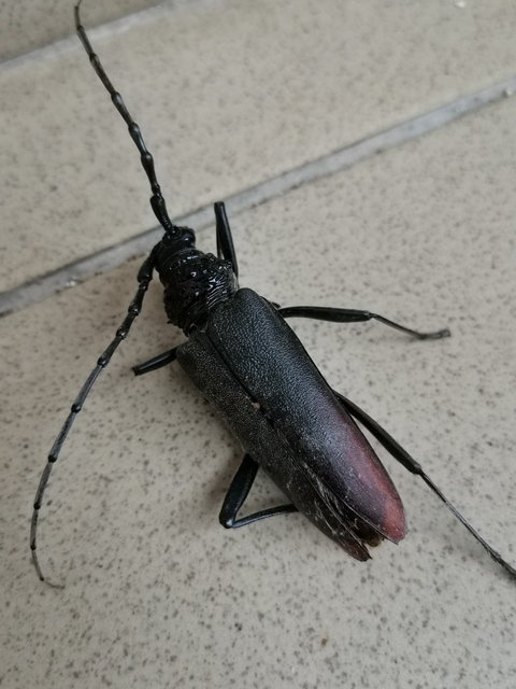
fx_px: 596
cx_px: 258
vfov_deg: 60.0
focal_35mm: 30
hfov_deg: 46.8
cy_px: 344
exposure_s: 1/250
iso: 400
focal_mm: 4.75
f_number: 1.8
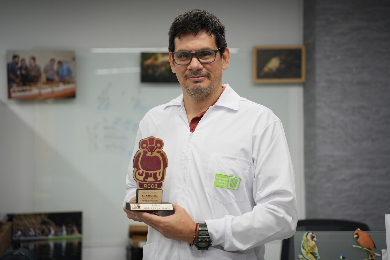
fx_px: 812
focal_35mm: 75
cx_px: 195
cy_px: 130
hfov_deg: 27.0
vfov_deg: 18.2
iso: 200
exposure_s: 1/80
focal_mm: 75
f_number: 2.8
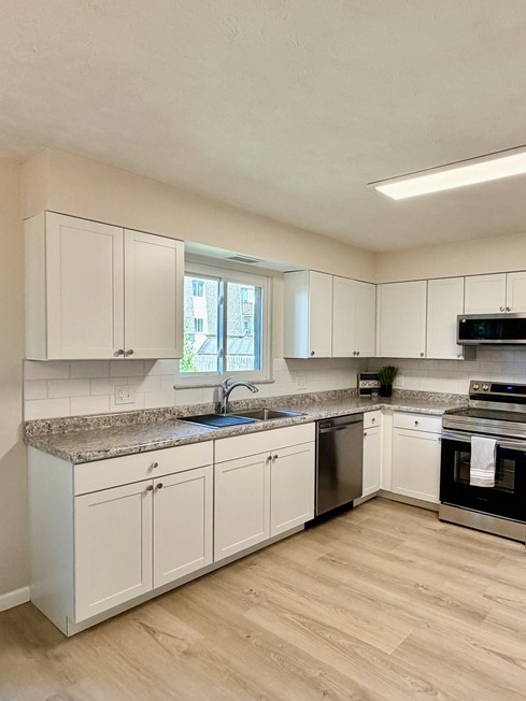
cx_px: 370
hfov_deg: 59.0
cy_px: 363
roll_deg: -0.1
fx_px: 446
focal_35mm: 22
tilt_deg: -1.6
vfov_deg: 76.4
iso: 200
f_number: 2.2
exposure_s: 1/120
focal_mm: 2.22
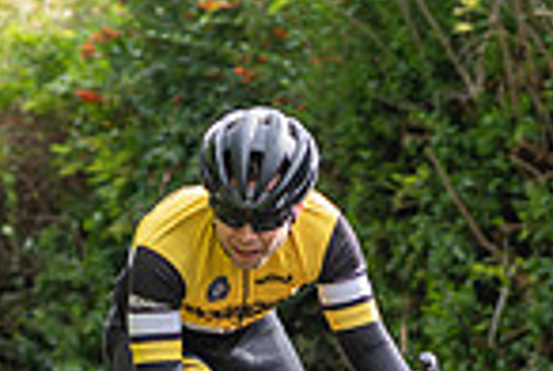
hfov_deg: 6.9
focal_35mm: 297
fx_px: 4572
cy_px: 343
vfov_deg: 4.6
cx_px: 227
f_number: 3.2
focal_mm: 75
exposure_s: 1/400
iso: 160
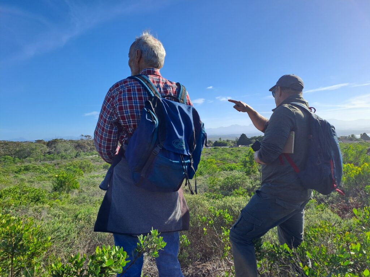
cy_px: 138
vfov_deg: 54.9
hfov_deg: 69.4
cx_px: 185
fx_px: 267
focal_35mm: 25
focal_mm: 4.65
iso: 32
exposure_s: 1/1506
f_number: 1.8
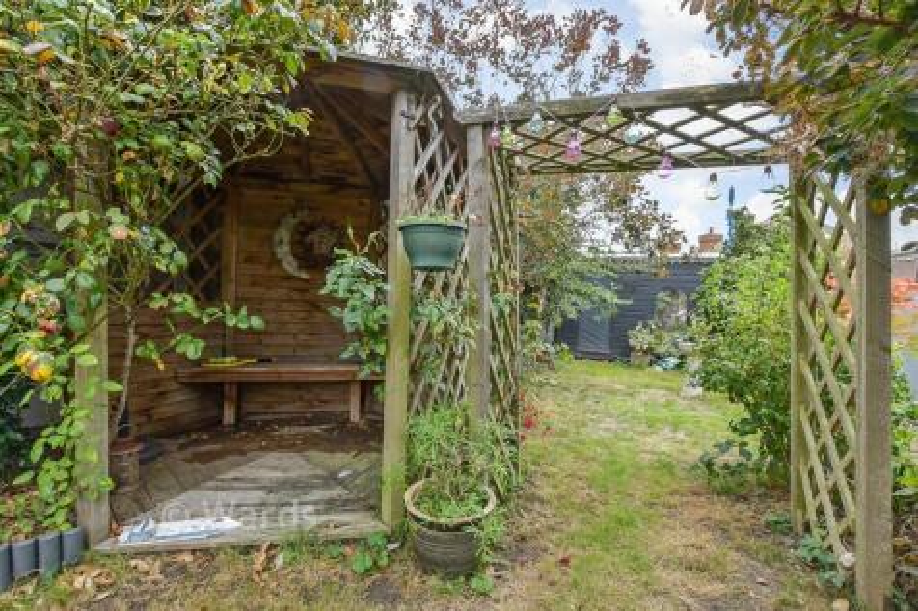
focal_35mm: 15
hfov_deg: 100.4
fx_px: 382
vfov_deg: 77.3
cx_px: 459
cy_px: 306
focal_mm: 10
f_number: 9
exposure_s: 1/160
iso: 1000
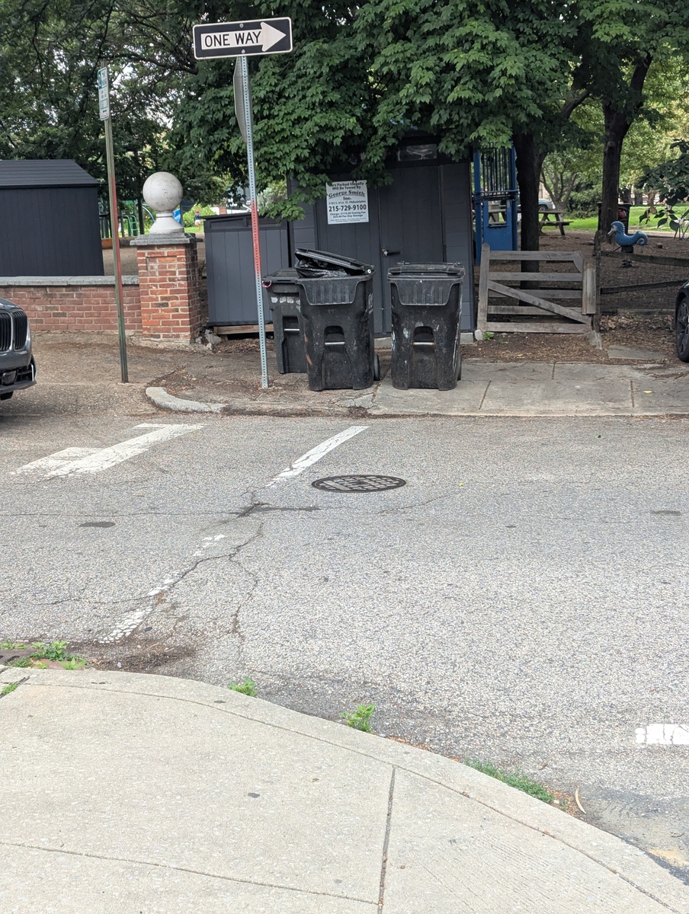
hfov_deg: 30.3
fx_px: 1270
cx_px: 344
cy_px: 457
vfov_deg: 39.6
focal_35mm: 48
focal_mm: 6.81
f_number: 1.85
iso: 59
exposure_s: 1/517
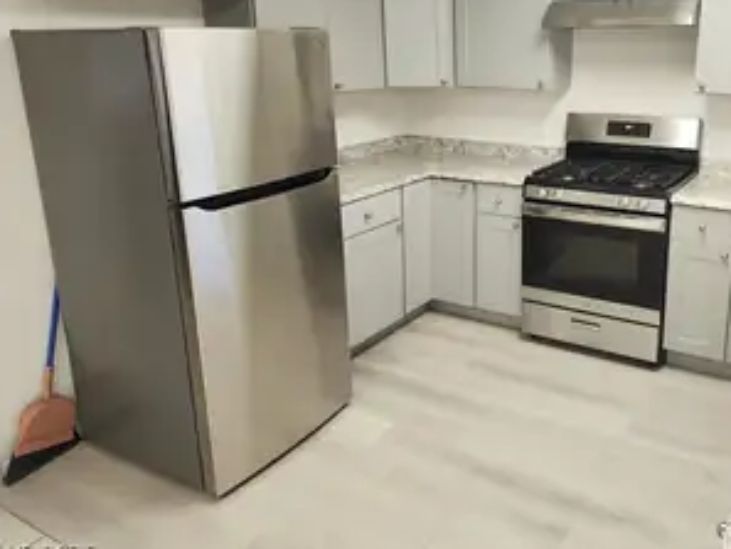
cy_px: 199
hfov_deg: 57.2
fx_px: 655
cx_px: 482
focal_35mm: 31
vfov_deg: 45.0
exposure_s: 1/60
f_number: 1.8
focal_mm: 6.4
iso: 100
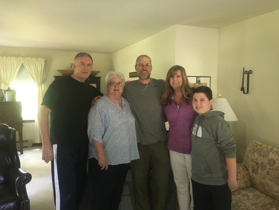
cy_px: 105
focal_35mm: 29
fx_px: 234
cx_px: 140
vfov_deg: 48.2
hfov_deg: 61.7
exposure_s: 1/15
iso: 250
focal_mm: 4.15
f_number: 2.2
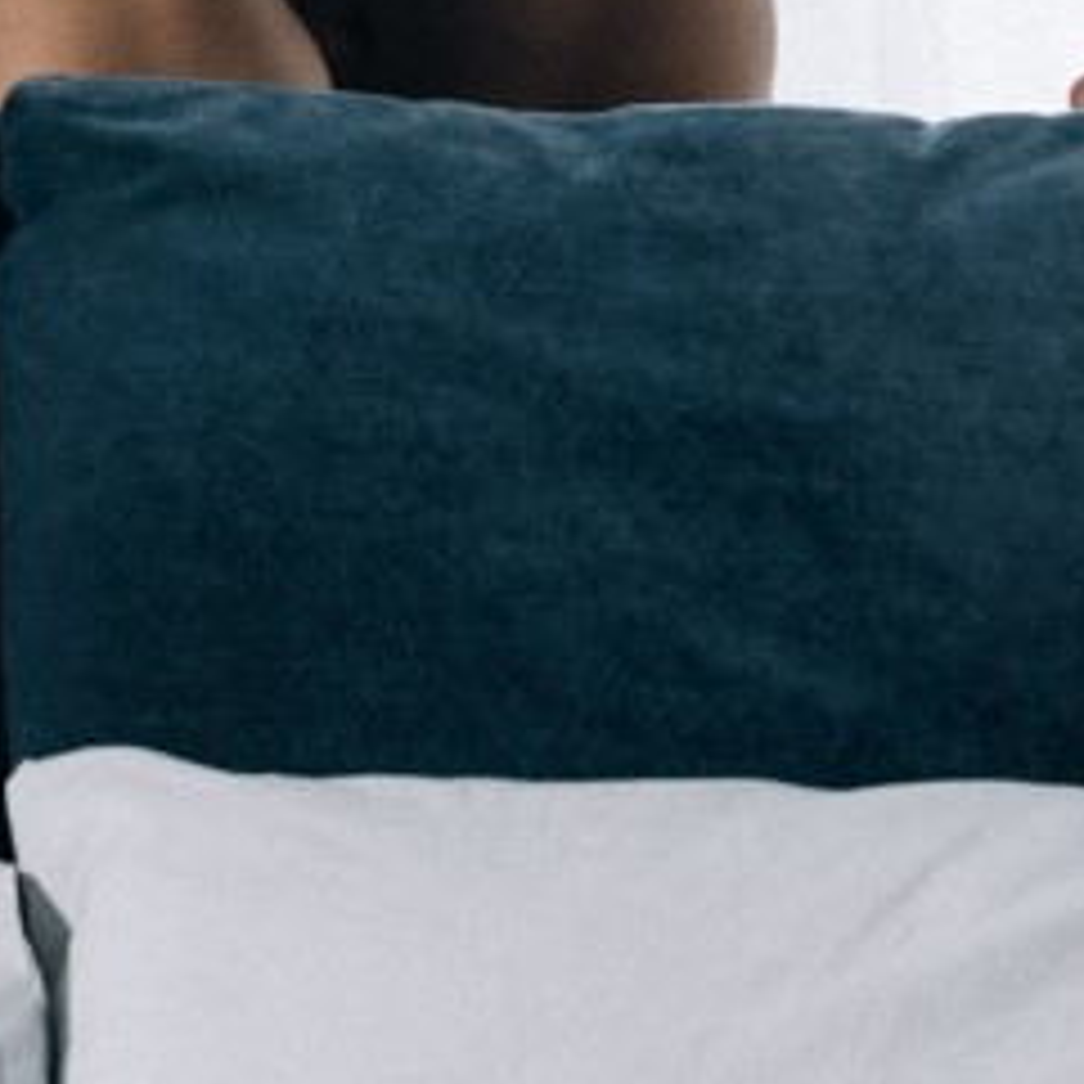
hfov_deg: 11.2
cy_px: -495
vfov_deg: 11.0
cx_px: -88
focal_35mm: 154
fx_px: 5456
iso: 160
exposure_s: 1/160
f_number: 5
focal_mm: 38
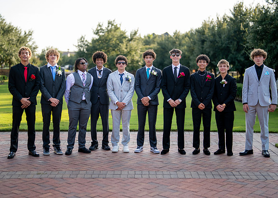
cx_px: 132
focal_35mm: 53
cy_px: 100
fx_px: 422
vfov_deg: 26.5
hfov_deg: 36.5
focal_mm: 50
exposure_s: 1/2500
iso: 200
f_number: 1.2
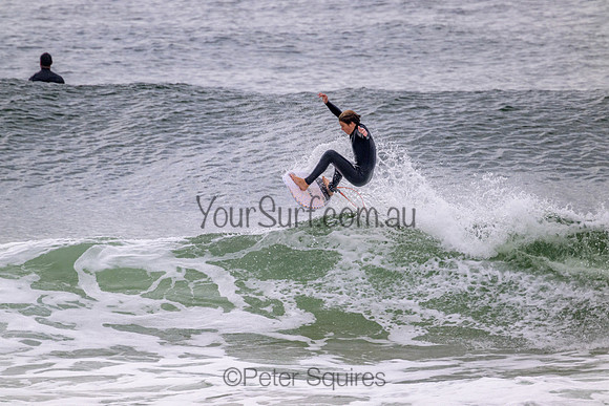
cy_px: 203
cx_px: 304
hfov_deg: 2.6
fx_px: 13536
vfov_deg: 1.7
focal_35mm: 800
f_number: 11
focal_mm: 800
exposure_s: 1/2000
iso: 1600
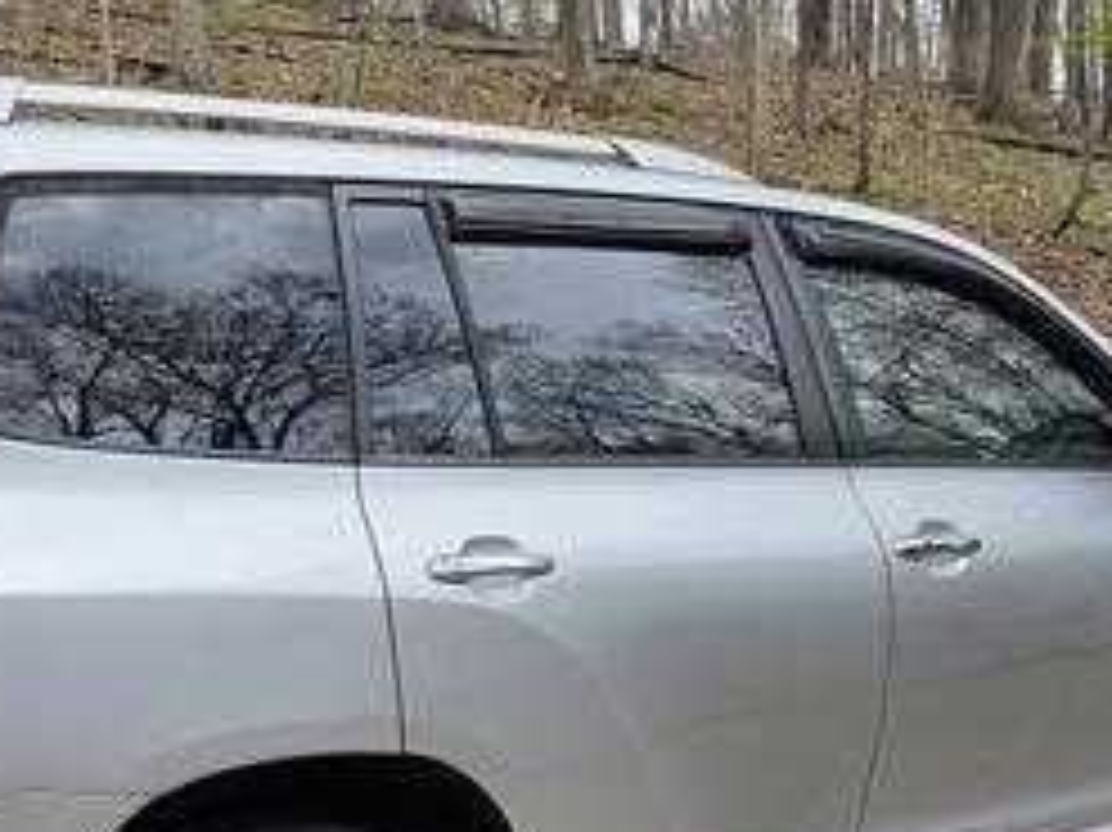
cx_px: 347
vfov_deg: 29.7
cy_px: 738
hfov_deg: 39.8
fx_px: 1509
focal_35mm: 47
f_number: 1.8
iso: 80
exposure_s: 1/2463
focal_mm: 5.4
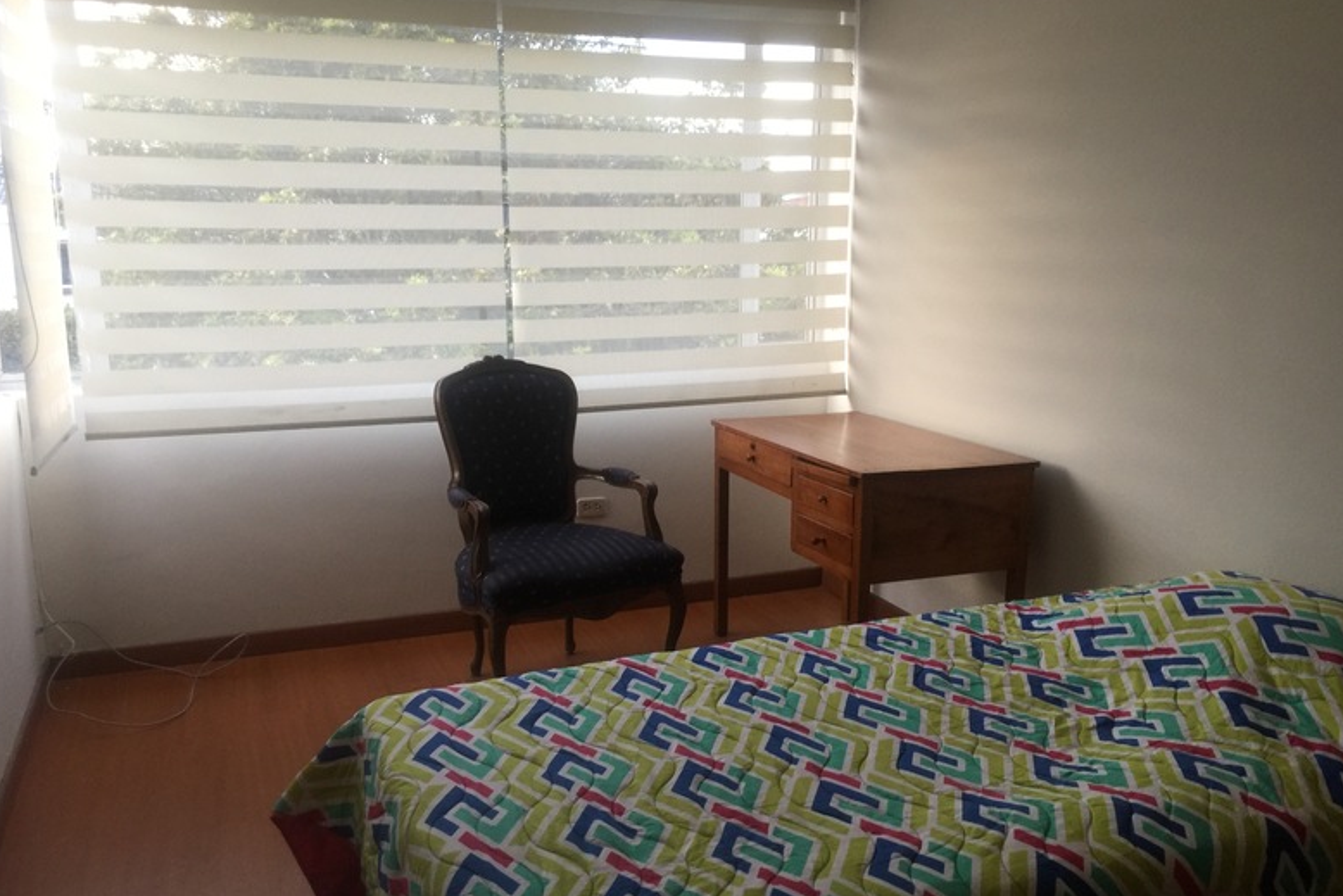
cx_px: 668
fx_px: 1157
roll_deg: -1.6
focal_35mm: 31
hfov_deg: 60.3
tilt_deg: -10.6
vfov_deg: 42.3
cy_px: 478
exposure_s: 1/30
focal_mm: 4.15
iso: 50
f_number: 2.2
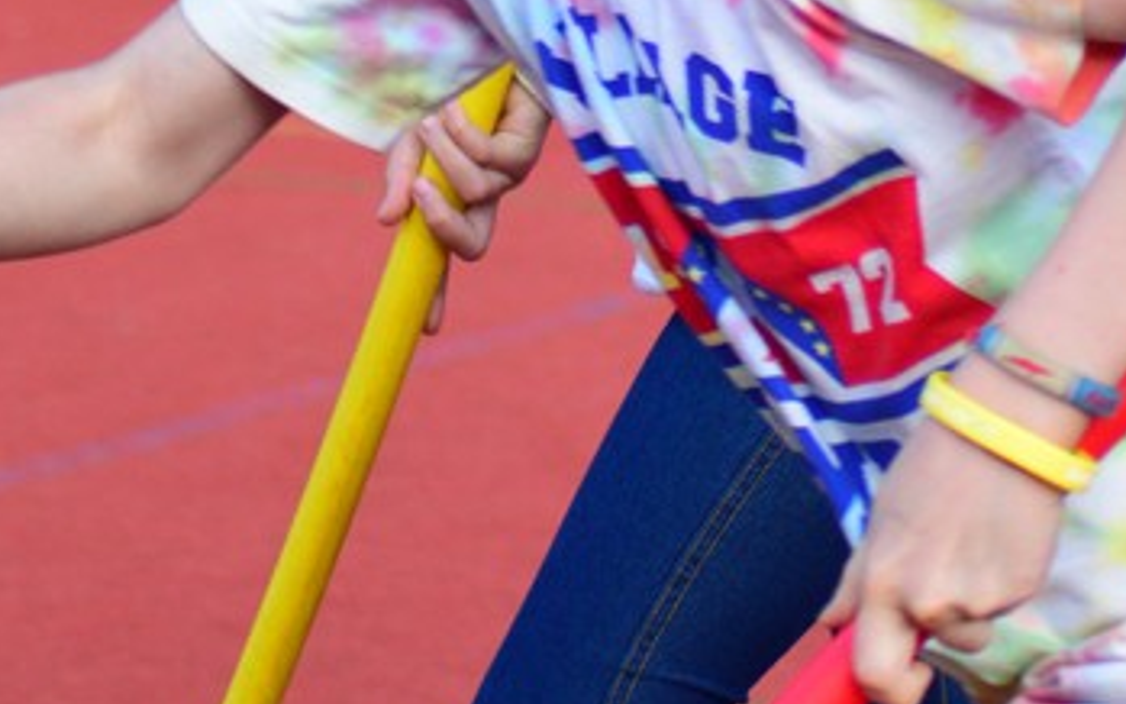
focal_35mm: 314
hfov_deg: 6.7
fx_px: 9634
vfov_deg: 4.2
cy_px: -379
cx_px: 800
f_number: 4
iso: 560
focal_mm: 70
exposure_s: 1/640
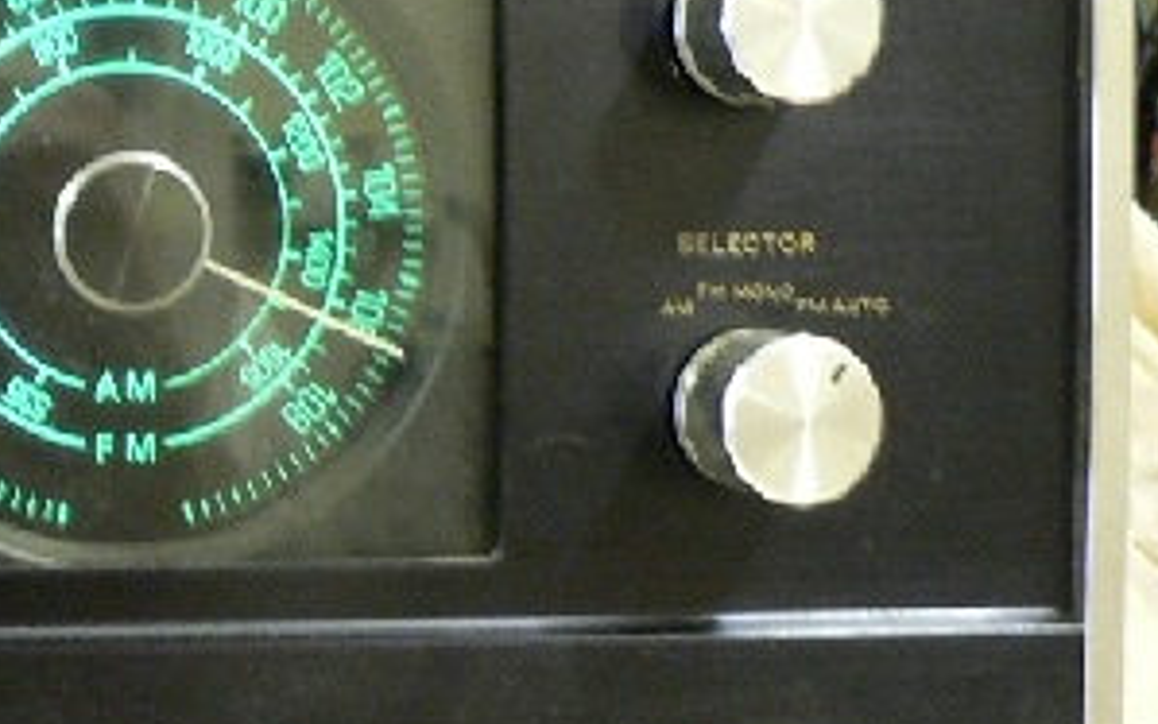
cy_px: 267
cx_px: -310
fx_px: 3220
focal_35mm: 102
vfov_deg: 12.8
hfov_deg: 19.0
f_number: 2.8
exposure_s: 1/4
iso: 200
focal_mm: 6
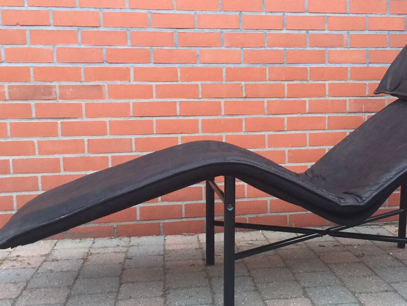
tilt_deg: -8.9
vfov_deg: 32.9
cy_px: 155
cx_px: 274
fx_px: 517
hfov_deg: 42.3
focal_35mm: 44
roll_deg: -1.2
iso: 80
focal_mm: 4.15
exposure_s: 1/17
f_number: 2.2
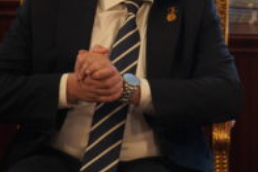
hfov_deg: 15.6
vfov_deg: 10.6
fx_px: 917
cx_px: 289
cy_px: 14
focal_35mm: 128
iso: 2500
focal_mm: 56
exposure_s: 1/160
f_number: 4
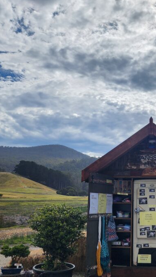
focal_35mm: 38
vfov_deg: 52.4
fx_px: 279
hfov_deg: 29.7
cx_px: 144
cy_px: 168
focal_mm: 6.4
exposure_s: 1/2259
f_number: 1.8
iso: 12
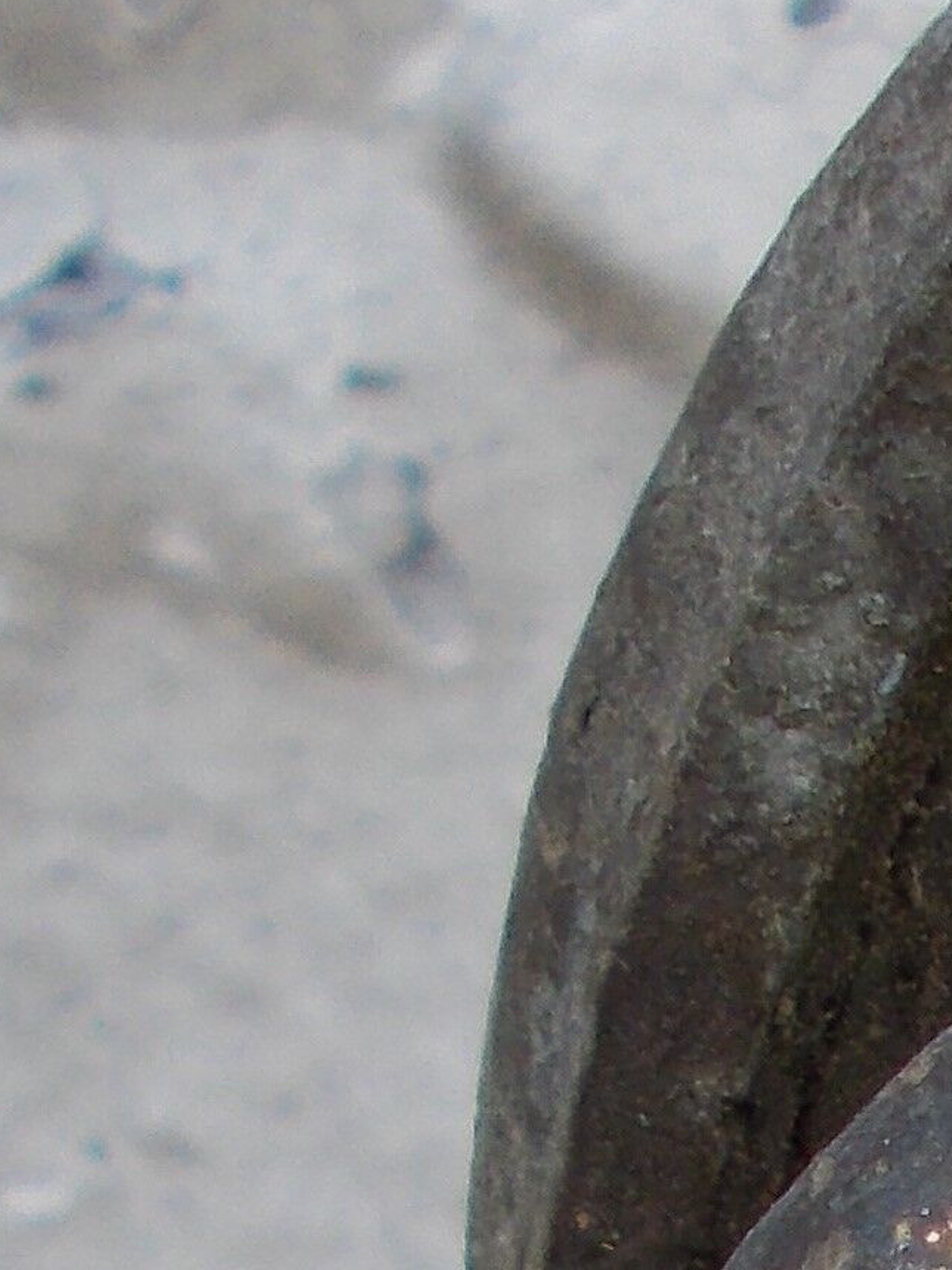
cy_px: 2216
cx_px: 1635
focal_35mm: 161
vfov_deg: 11.5
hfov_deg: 8.9
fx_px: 5905
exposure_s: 1/100
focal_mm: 5.3
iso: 80
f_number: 3.4
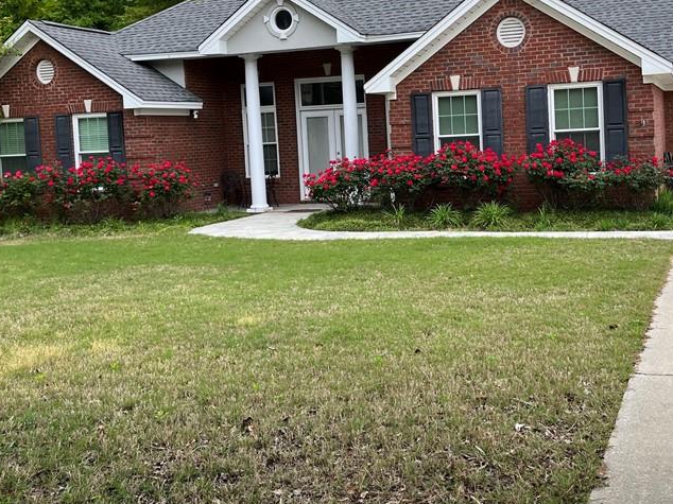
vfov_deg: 34.0
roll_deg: +1.3
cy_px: 169
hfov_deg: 44.3
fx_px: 816
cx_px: 432
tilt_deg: -2.9
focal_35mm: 42
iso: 50
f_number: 1.6
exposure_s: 1/1075
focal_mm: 5.1
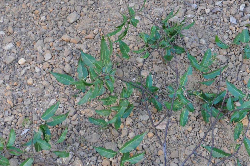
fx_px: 520
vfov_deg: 18.0
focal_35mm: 75
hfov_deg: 26.9
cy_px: 134
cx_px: 162
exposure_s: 1/30
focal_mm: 25
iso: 400
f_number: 5.6
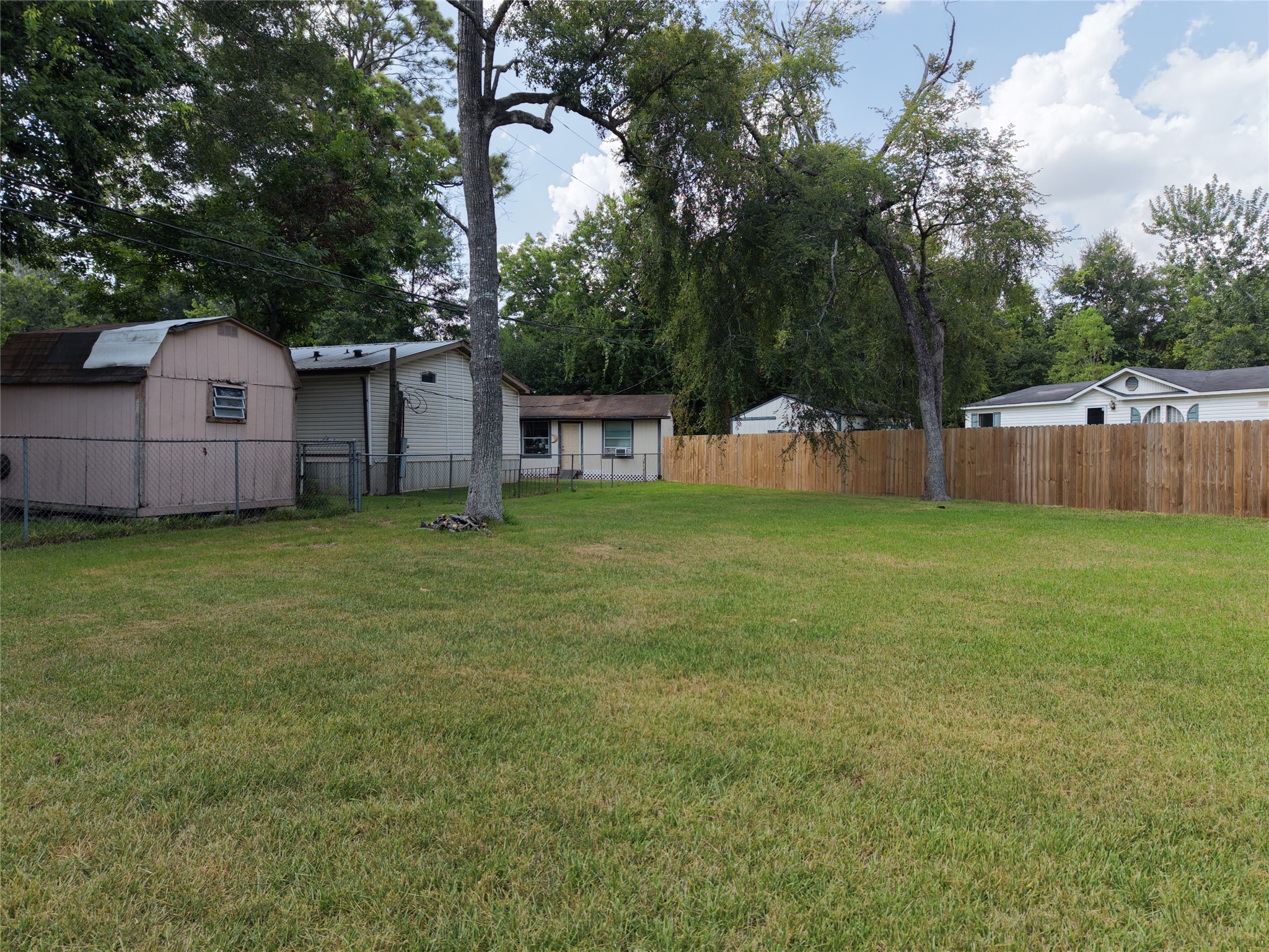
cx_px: 634
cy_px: 476
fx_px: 880
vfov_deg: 56.8
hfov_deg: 71.6
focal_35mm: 24
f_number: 1.8
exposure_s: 1/725
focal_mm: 8.67
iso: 100
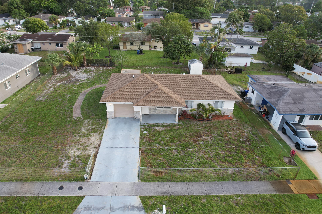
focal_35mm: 22
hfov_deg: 78.6
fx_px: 197
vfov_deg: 57.2
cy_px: 107
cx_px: 161
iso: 110
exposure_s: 1/240
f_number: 2.8
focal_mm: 8.38
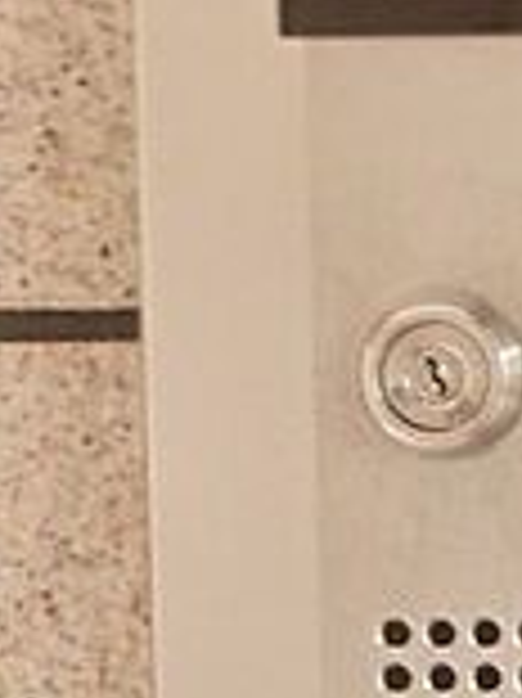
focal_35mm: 102
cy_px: 302
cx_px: 796
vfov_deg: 19.3
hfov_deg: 13.6
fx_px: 2054
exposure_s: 1/10
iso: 800
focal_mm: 5.9
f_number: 3.7
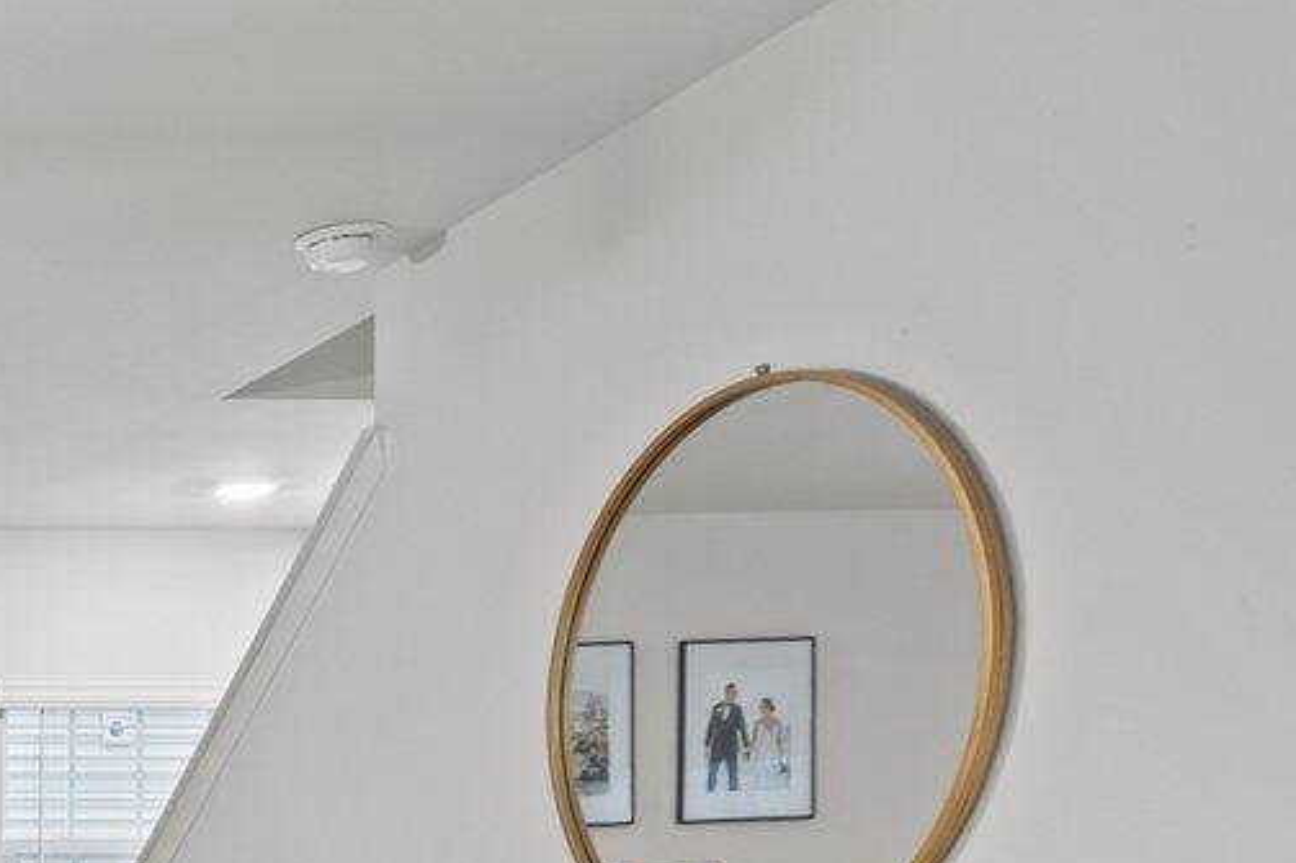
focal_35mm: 57
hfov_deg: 23.9
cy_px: 967
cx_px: -840
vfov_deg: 22.3
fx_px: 2051
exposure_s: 1.6
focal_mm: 14
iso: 400
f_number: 9
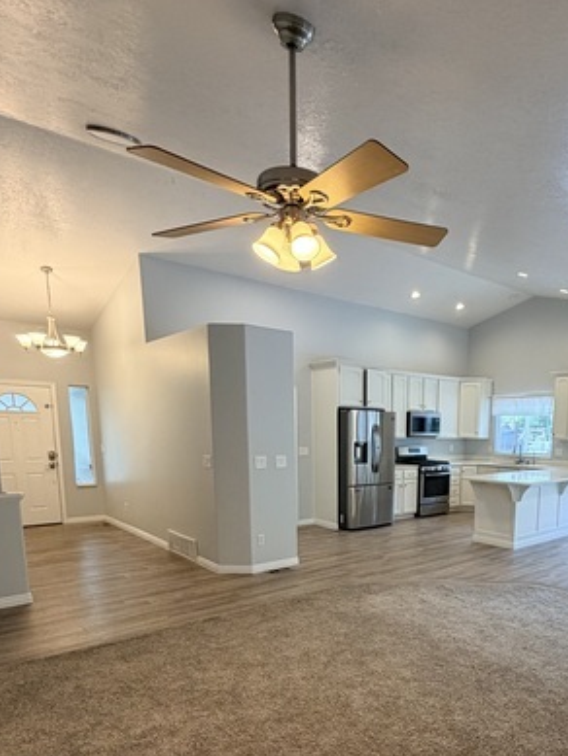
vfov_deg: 69.0
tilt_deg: -9.6
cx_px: 393
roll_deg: -0.4
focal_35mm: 24
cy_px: 520
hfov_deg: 55.3
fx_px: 525
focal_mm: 2.22
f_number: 2.2
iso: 250
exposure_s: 1/120
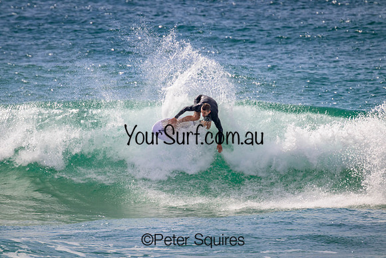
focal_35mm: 800
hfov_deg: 2.6
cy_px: 129
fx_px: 8579
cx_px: 193
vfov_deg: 1.7
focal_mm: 800
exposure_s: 1/2000
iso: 800
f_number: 11
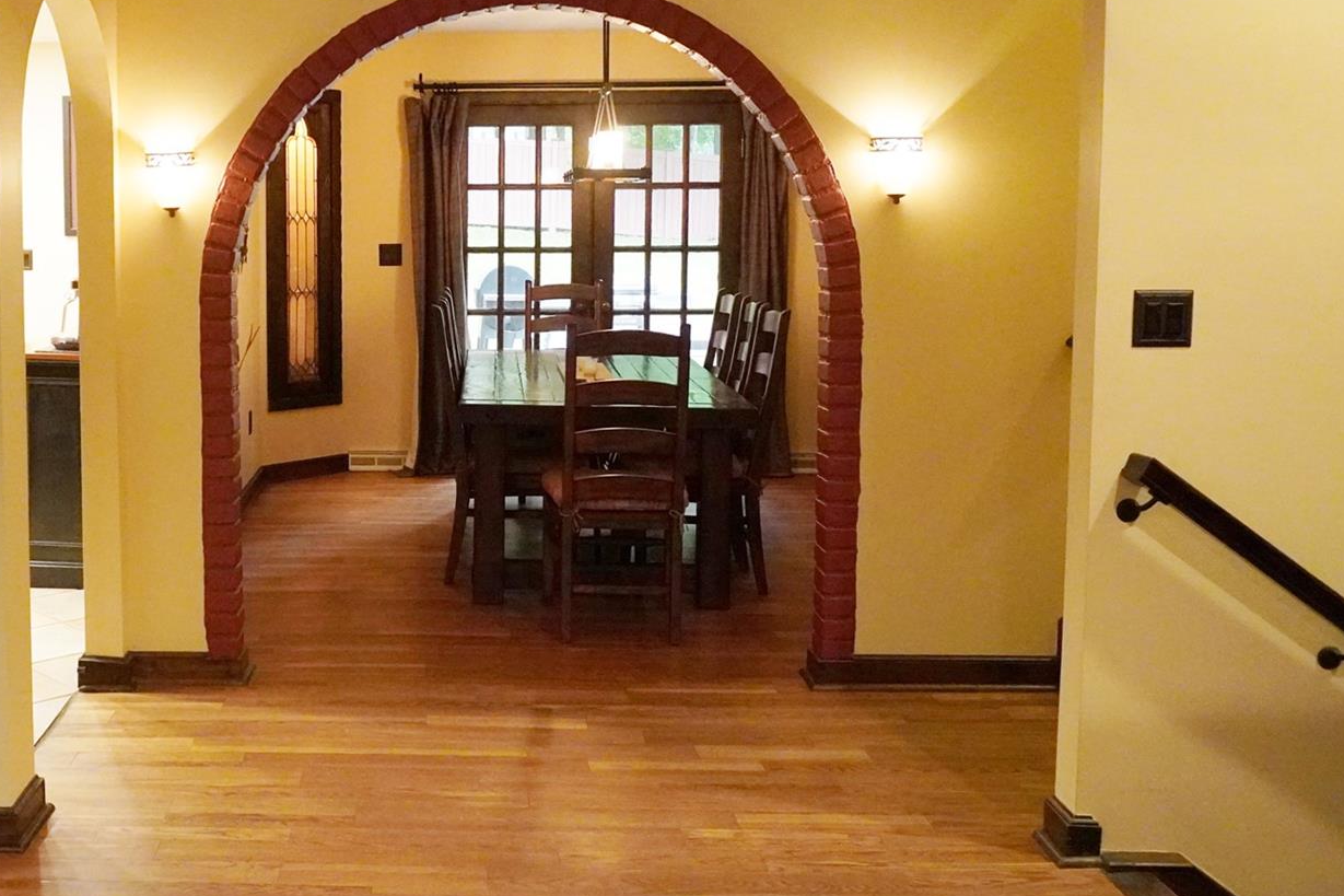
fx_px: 1493
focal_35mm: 40
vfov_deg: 33.3
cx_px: 352
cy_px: 363
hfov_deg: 46.9
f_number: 3.5
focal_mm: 16
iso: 6400
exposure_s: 1/160
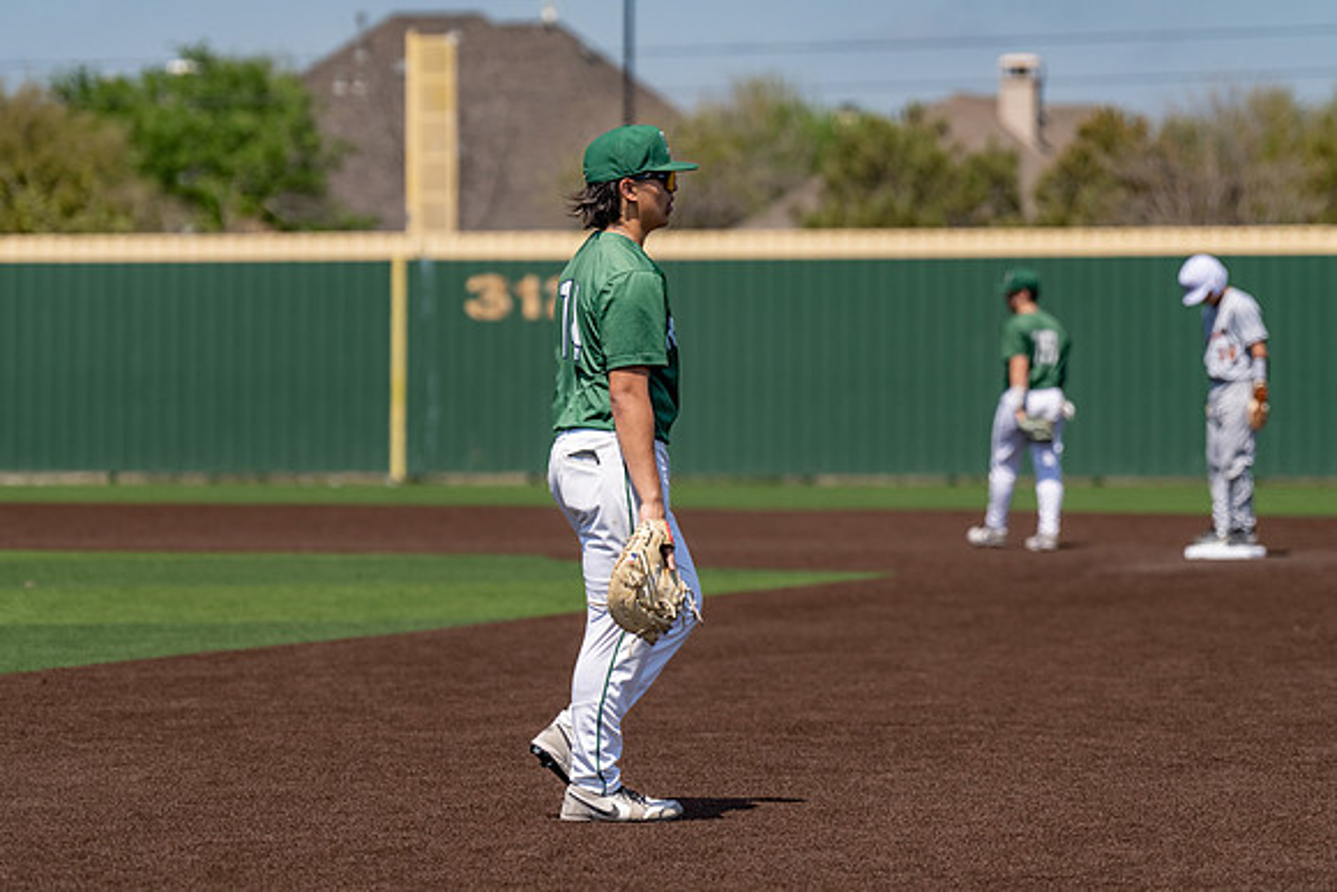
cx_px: 638
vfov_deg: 6.9
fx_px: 7377
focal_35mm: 199
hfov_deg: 10.4
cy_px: 407
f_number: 4
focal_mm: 176
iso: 320
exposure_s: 1/3200
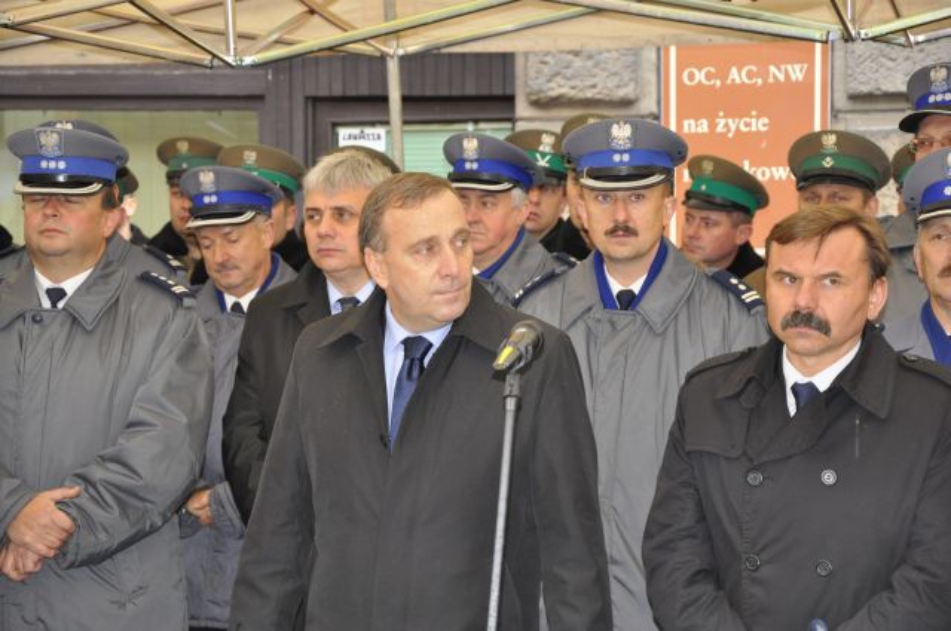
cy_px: 316
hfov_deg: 19.5
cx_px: 476
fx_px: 2770
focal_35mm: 105
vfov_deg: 13.0
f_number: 5.3
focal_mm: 70
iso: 800
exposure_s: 1/60
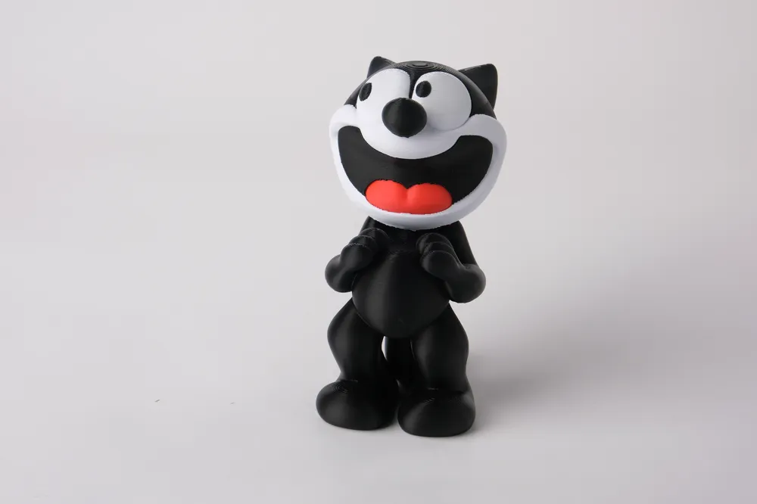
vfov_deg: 16.4
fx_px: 1745
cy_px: 252
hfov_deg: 24.5
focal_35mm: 83
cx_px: 378
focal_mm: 55
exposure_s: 1/100
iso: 160
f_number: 13
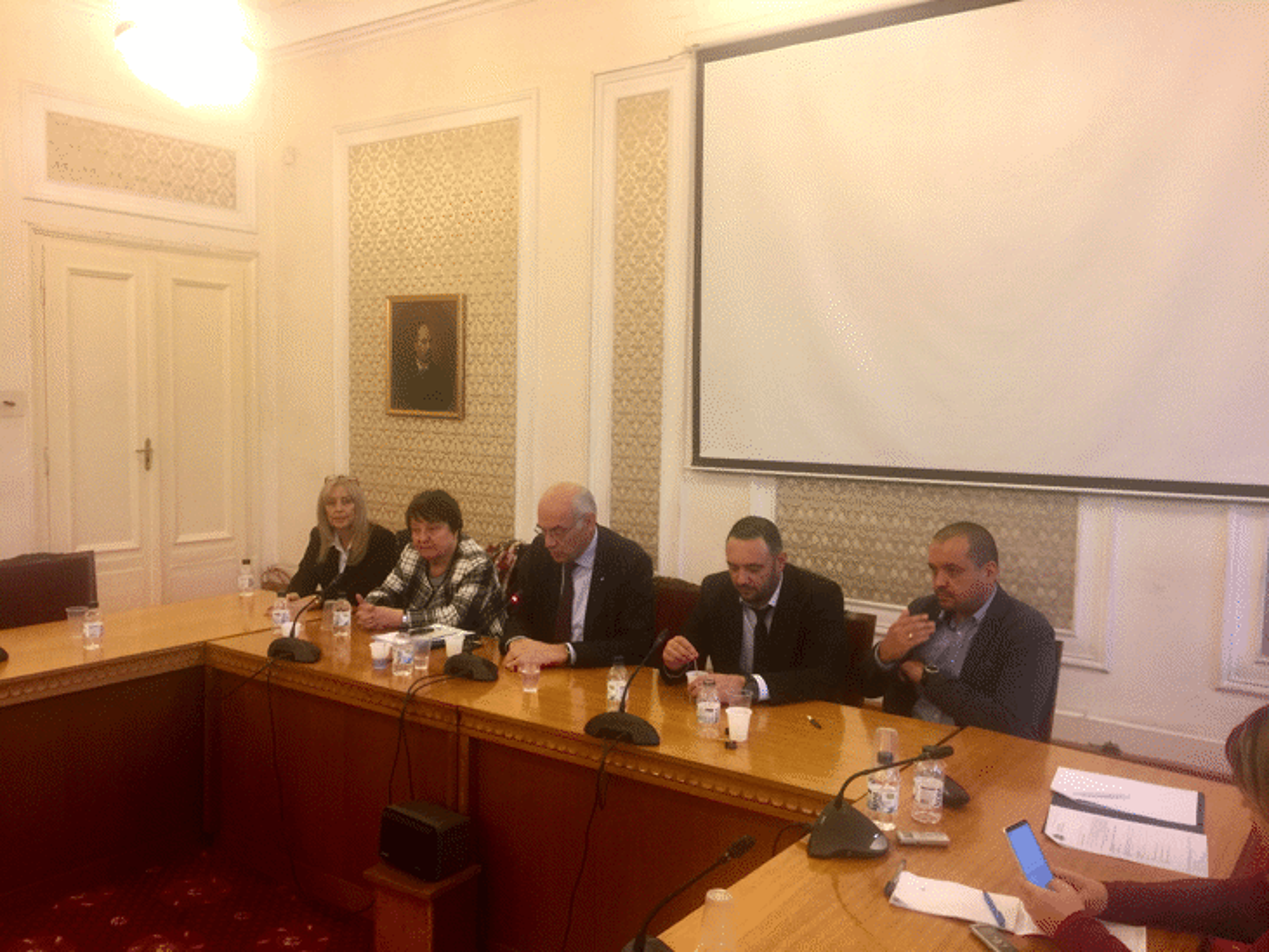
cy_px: 476
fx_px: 1063
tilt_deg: -2.9
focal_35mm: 29
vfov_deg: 48.2
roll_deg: -2.1
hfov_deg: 61.7
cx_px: 634
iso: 40
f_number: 2.2
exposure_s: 1/17
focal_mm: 4.15
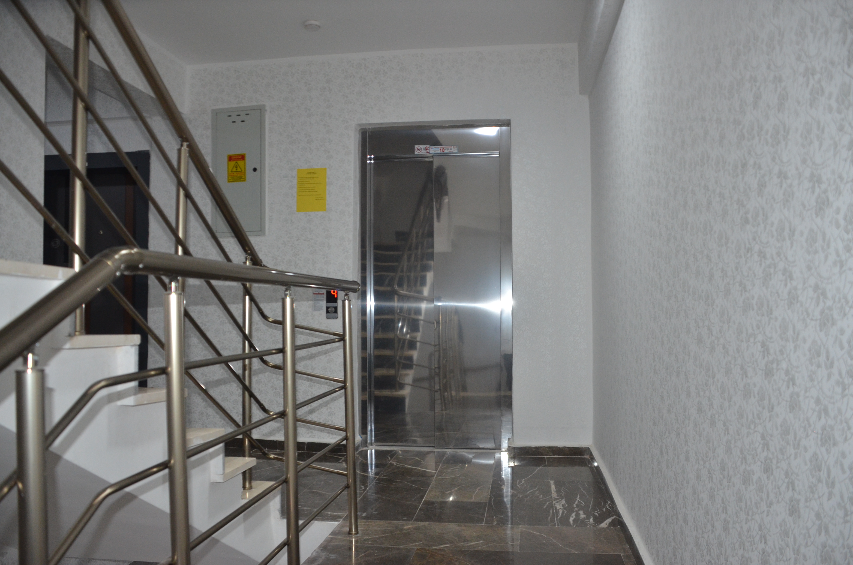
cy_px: 282
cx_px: 426
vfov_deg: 43.4
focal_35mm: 30
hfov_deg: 62.0
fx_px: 709
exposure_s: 1/60
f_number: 3.5
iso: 800
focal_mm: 20
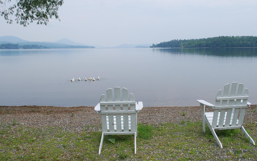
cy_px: 72
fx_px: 238
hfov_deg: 56.6
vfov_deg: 37.2
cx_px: 139
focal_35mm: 34
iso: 100
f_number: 7.1
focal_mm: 18
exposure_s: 1/200
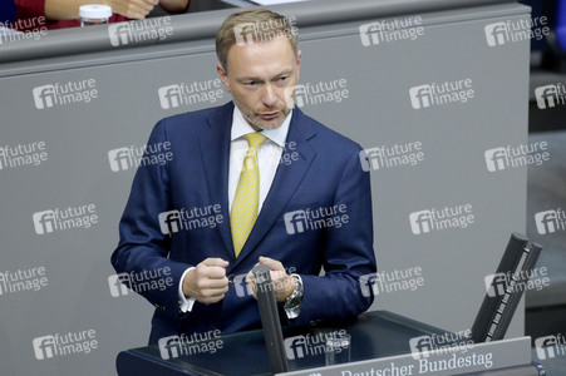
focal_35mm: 410
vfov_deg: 3.3
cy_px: 188
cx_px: 283
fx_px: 6441
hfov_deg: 5.0
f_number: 6.3
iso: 8000
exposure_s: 1/320
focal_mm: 410
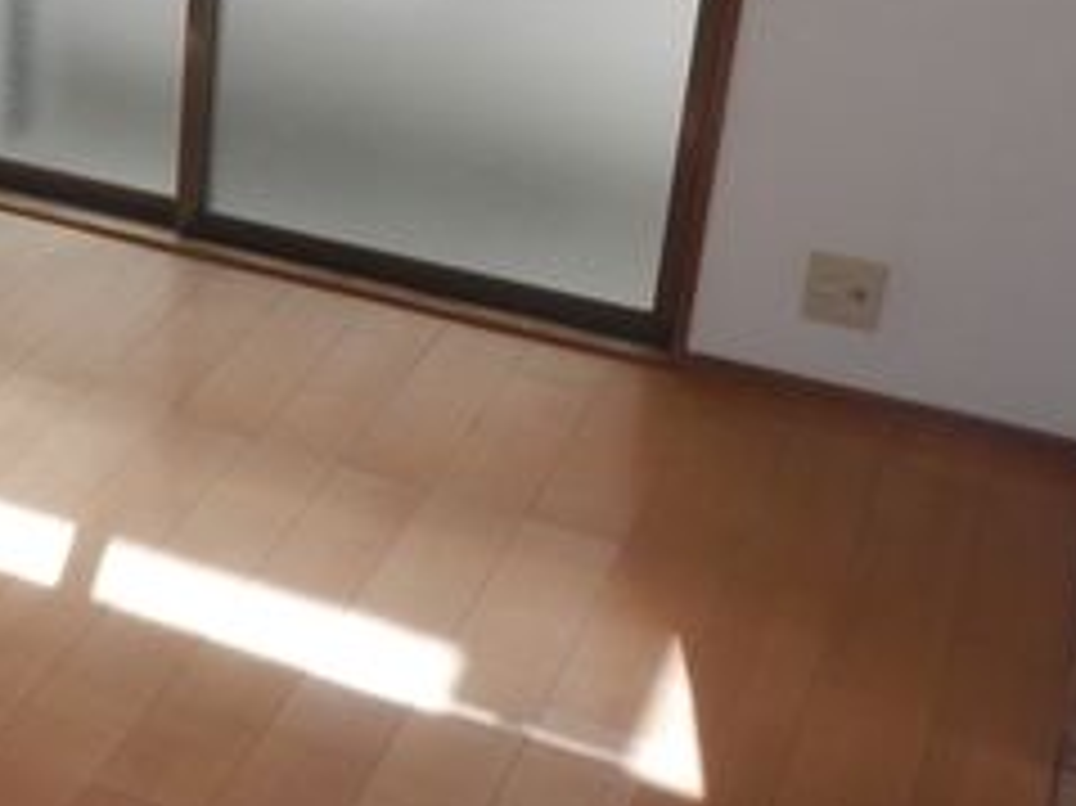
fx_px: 2082
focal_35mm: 67
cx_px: -162
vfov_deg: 21.5
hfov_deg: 26.3
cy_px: 113
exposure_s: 1/100
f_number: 3
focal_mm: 4.5
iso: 80
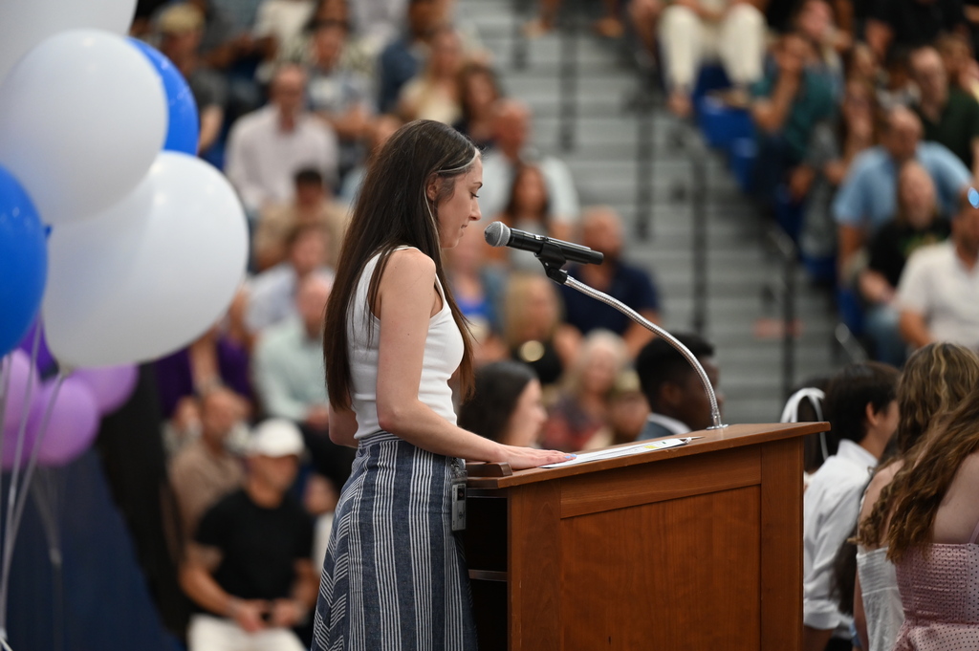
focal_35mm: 200
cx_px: 490
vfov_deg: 6.9
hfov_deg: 10.3
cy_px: 326
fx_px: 5434
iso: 2000
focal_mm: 200
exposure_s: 1/250
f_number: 2.8
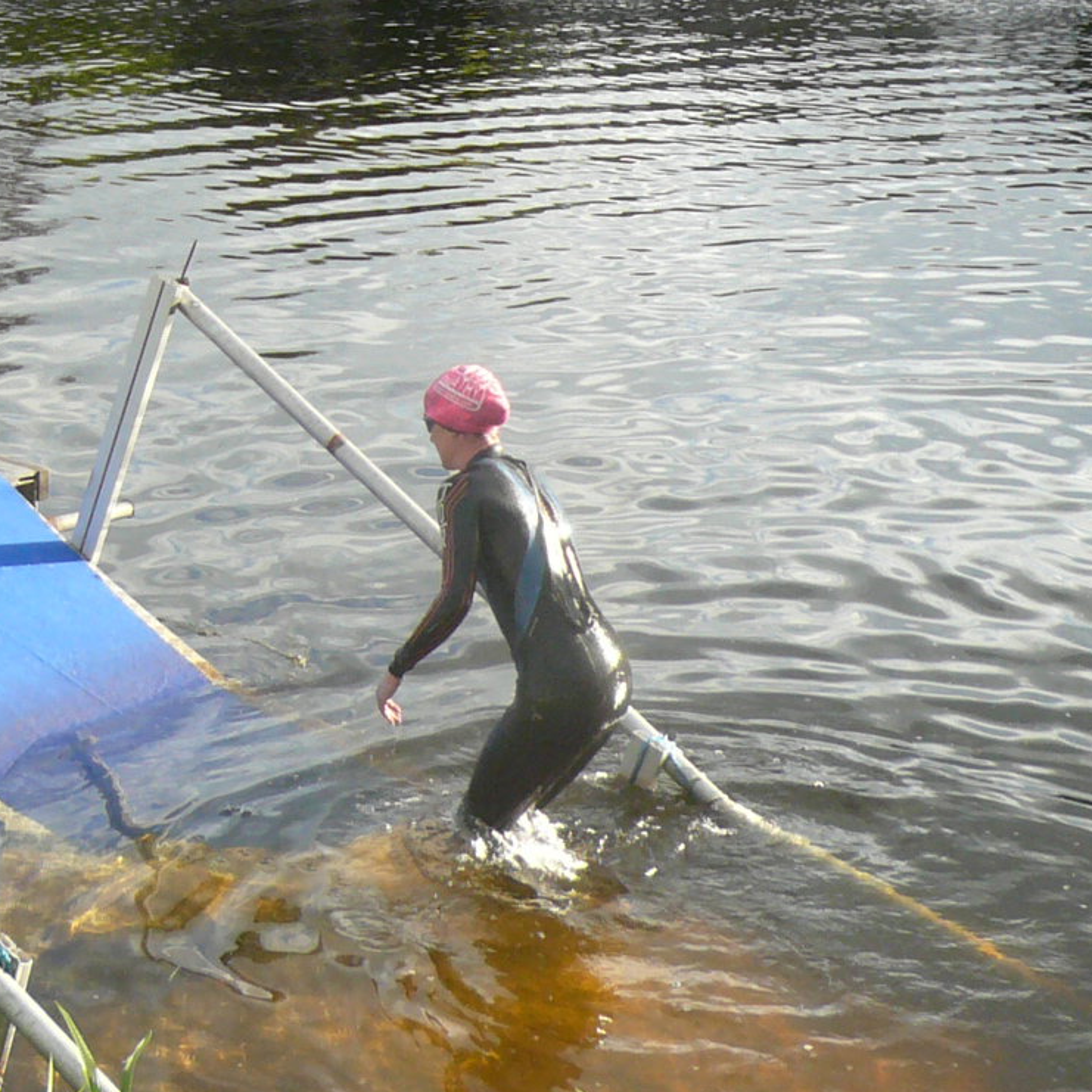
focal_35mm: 84
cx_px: 205
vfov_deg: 20.5
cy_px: 295
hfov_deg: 20.4
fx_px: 2998
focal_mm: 4.7
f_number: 2.8
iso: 100
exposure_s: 1/400
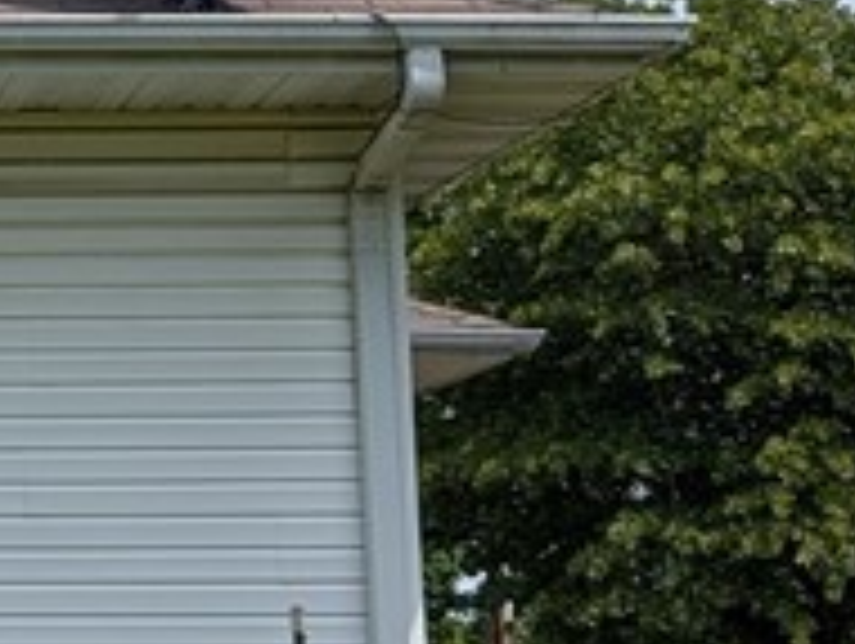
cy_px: 216
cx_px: -668
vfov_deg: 11.5
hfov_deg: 13.7
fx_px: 3190
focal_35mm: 129
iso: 25
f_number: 1.68
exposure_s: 1/1361
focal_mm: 6.9
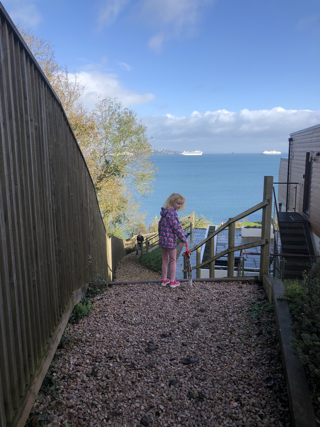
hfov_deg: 49.7
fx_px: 345
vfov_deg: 63.4
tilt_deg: -10.1
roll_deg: +0.1
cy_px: 214
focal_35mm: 28
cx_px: 160
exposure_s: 1/1104
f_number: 1.8
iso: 20
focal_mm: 3.99
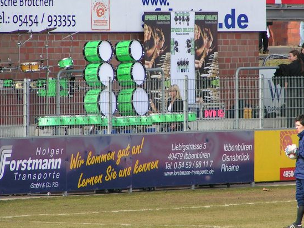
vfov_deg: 3.0
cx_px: 166
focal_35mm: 495
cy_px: 81
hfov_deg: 4.0
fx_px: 4348
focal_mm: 52
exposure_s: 1/400
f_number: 3.5
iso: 50
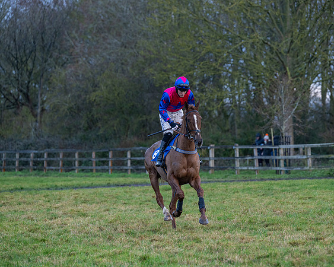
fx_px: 1836
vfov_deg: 8.3
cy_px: 134
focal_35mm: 186
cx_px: 173
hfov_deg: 10.4
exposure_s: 1/500
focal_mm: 165
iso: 800
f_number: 4
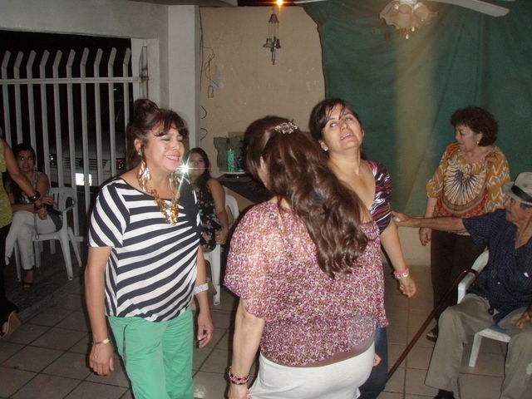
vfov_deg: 37.7
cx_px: 266
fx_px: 584
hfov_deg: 49.0
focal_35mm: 38
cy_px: 200
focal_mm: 6.7
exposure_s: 1/30
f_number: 3.5
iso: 320
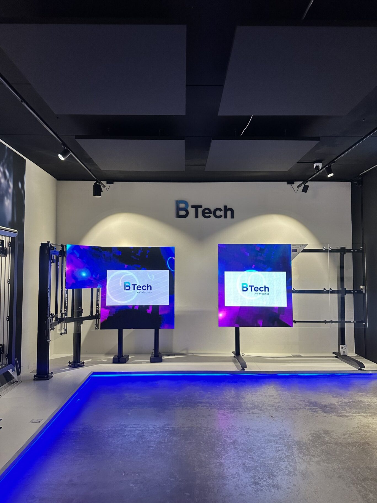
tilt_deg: +3.8
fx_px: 349
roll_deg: -0.5
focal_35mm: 24
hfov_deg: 56.8
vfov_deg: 71.6
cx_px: 188
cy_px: 252
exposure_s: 1/120
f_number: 1.78
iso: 250
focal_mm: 6.86
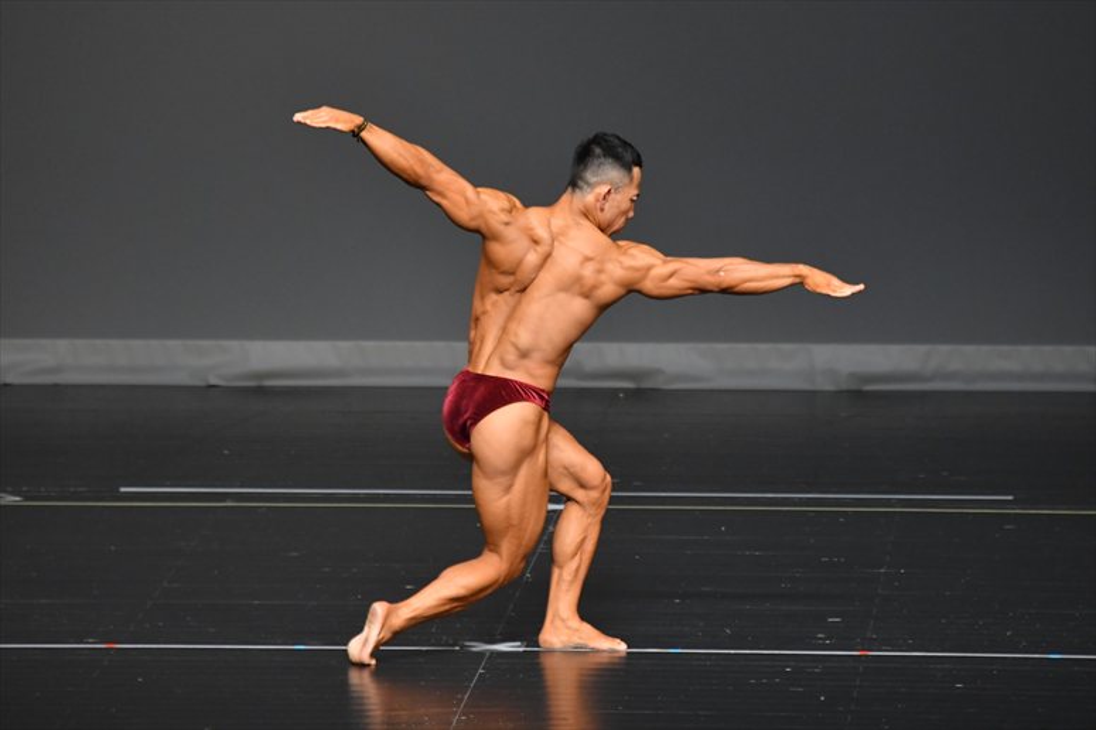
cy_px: 365
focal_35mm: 375
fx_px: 11411
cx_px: 548
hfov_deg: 5.5
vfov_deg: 3.7
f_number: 5.6
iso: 2500
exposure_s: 1/400
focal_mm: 250
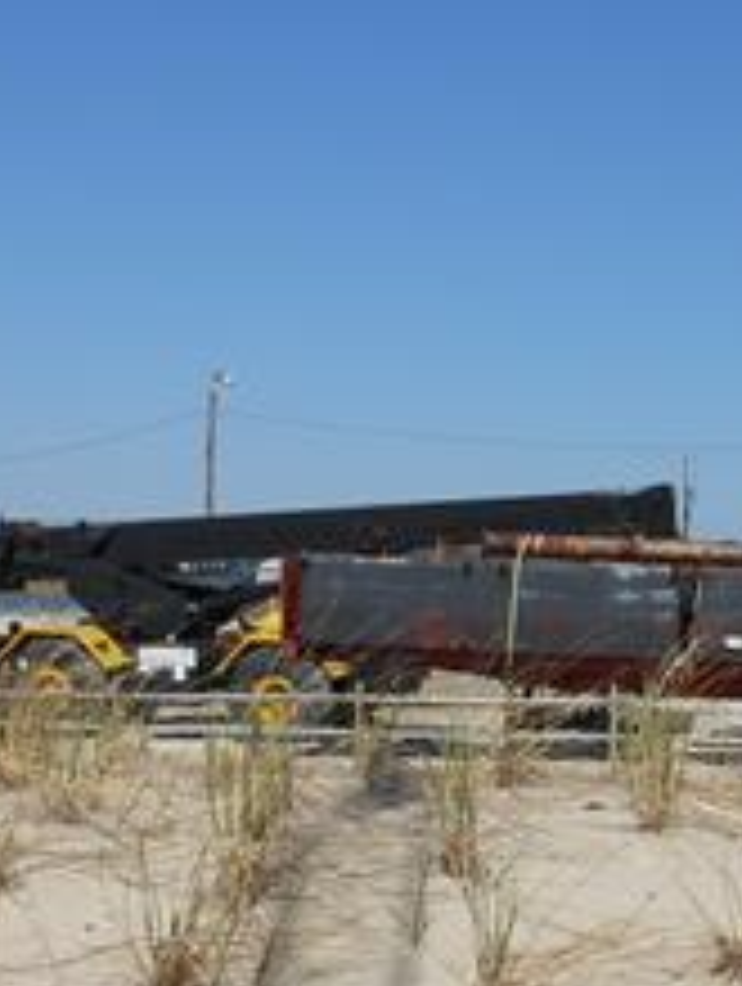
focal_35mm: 72
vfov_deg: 27.0
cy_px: 477
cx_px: 499
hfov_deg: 20.4
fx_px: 2052
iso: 80
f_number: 10.2
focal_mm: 4.5
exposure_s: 1/250
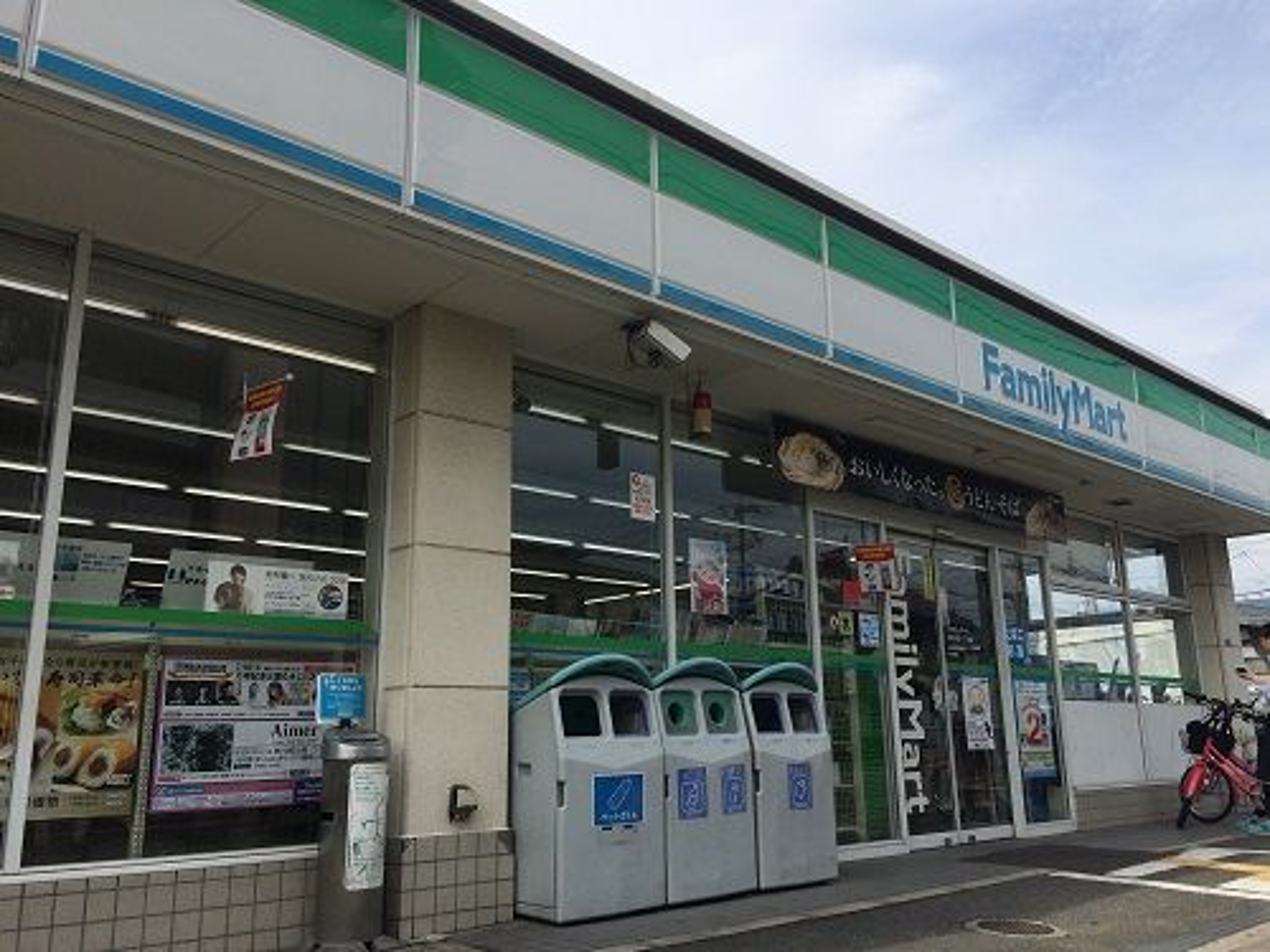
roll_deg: +0.5
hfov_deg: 61.7
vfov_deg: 48.2
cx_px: 635
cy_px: 476
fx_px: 1064
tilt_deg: +13.8
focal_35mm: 29
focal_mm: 4.15
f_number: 2.2
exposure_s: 1/2053
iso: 32
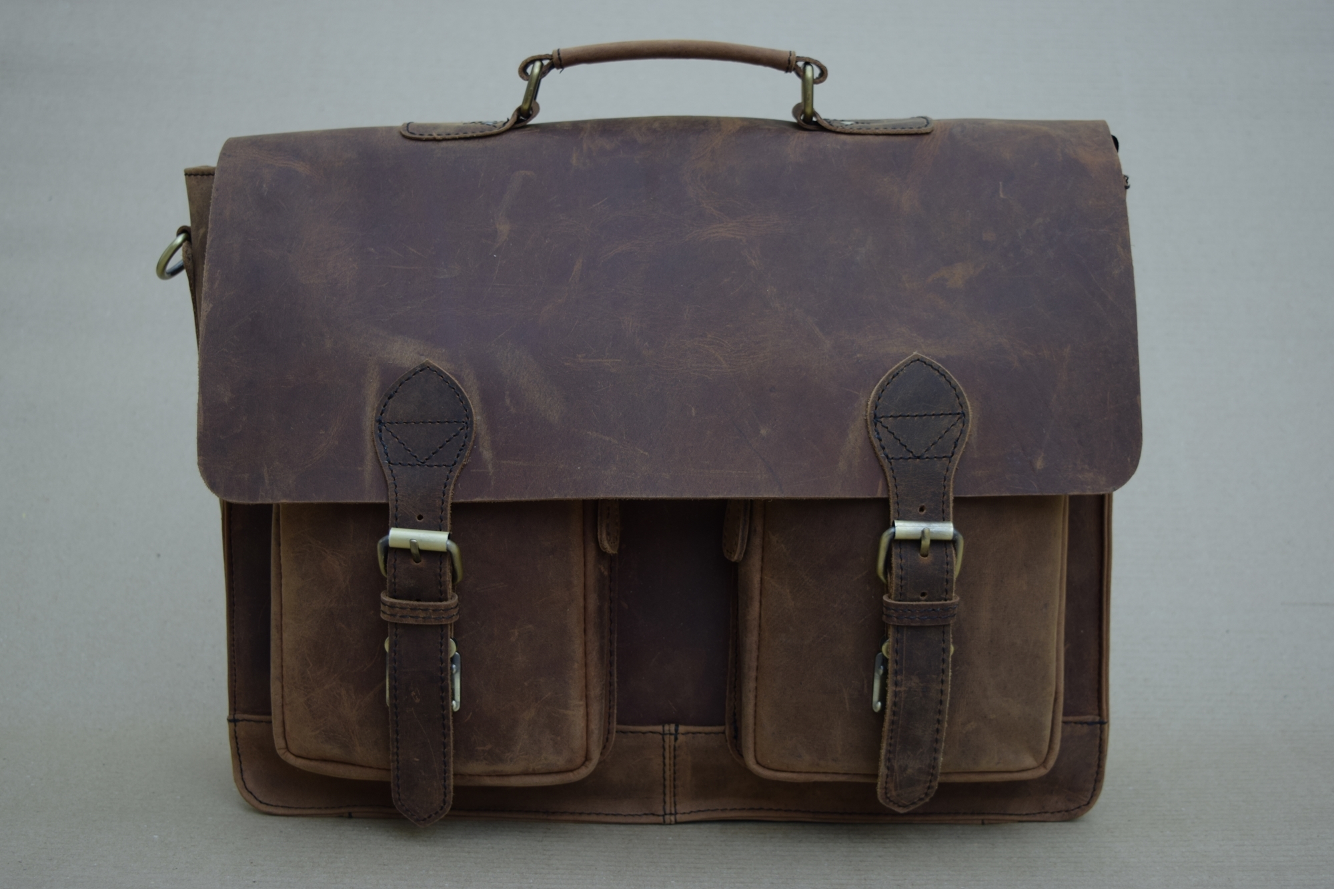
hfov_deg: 38.9
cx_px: 667
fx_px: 1890
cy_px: 444
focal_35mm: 51
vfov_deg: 26.5
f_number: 4.5
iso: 200
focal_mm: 34
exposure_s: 1/125
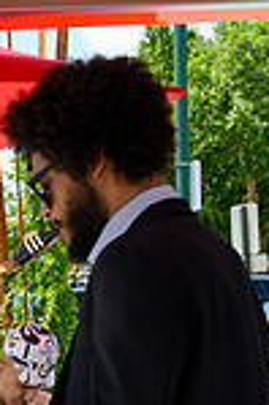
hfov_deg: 11.6
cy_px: 519
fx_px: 1292
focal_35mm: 115
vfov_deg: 16.8
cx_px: -75
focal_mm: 38
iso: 500
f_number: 11
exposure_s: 1/320
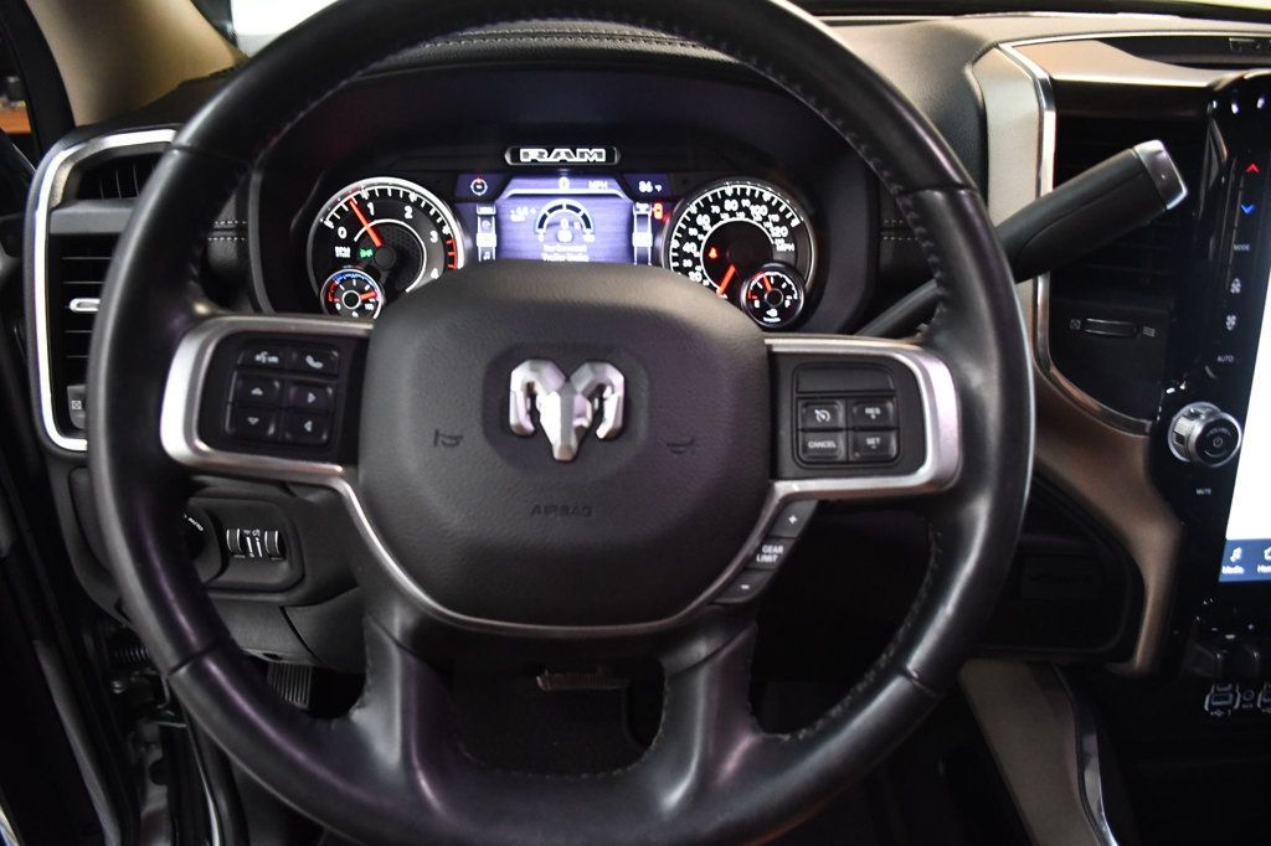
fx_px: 953
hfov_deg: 67.4
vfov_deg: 47.9
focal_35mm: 27
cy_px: 423
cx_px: 636
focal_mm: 18
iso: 3200
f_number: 3.5
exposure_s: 1/80
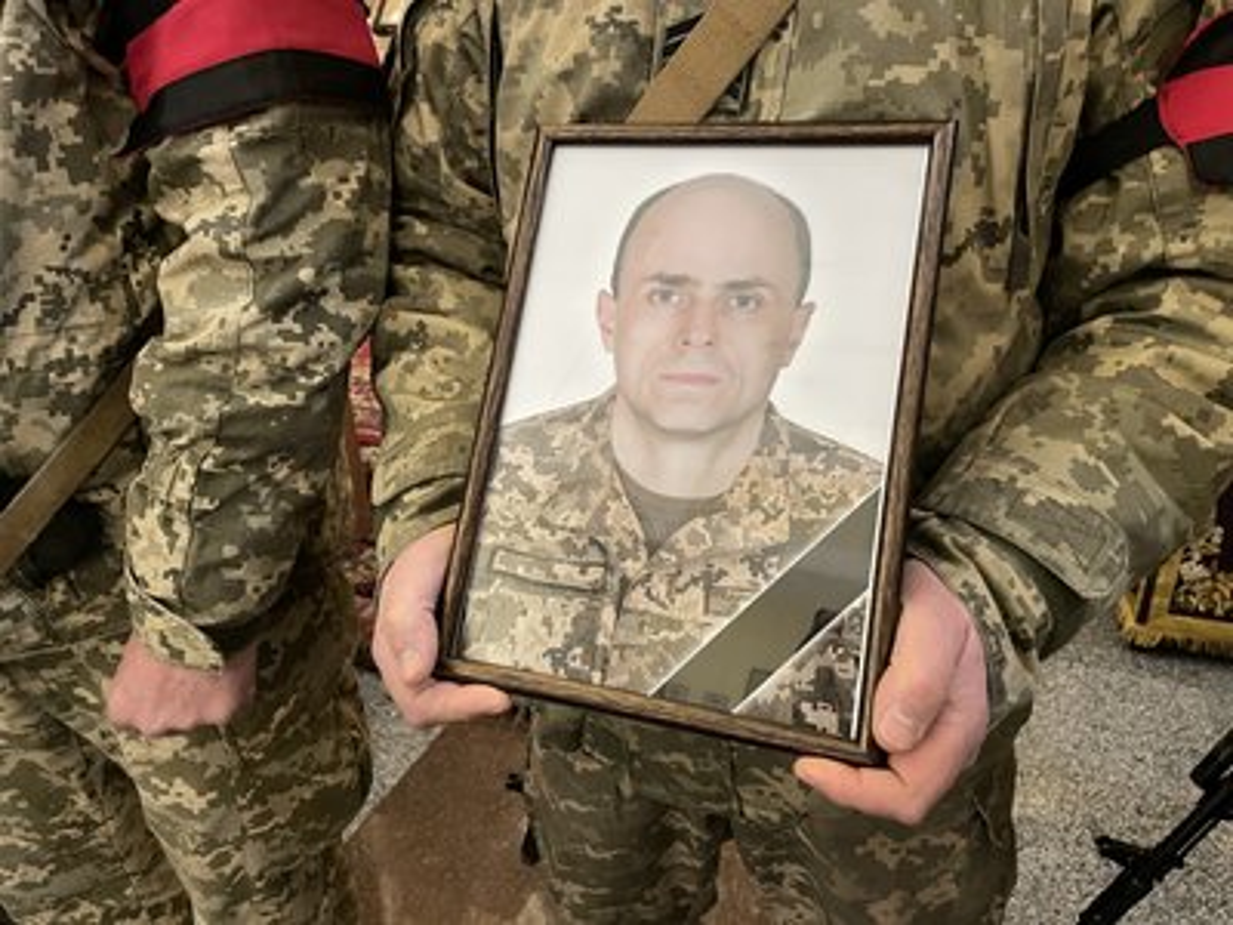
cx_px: 616
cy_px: 462
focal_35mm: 26
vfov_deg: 53.1
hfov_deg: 67.3
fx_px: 926
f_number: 1.6
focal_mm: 4.2
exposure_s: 1/50
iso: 400
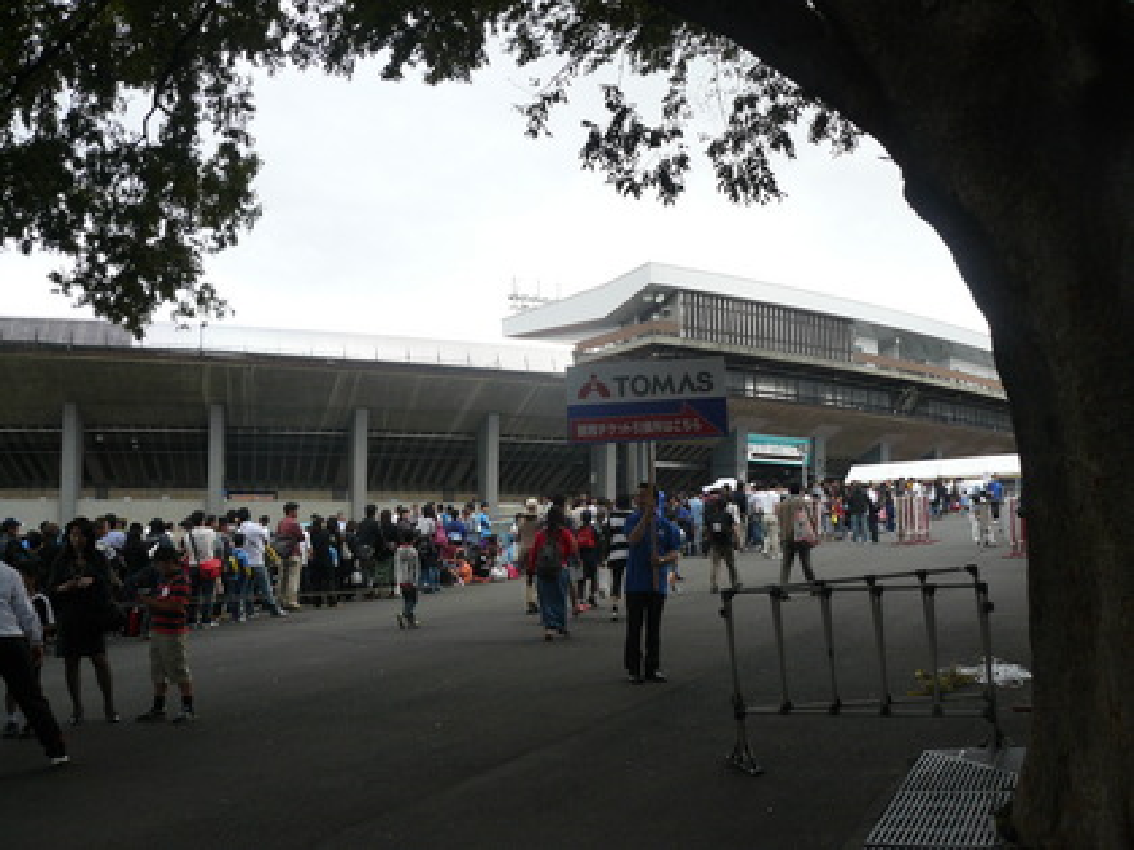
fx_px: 1179
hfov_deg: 51.4
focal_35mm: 36
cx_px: 567
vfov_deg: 39.7
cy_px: 425
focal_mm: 6
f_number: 4
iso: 100
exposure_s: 1/200
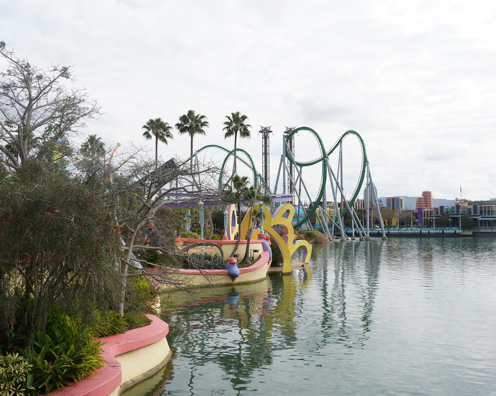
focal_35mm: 32
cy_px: 199
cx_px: 248
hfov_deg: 55.7
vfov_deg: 45.8
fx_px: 470
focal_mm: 28
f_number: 11
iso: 100
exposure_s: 1/100
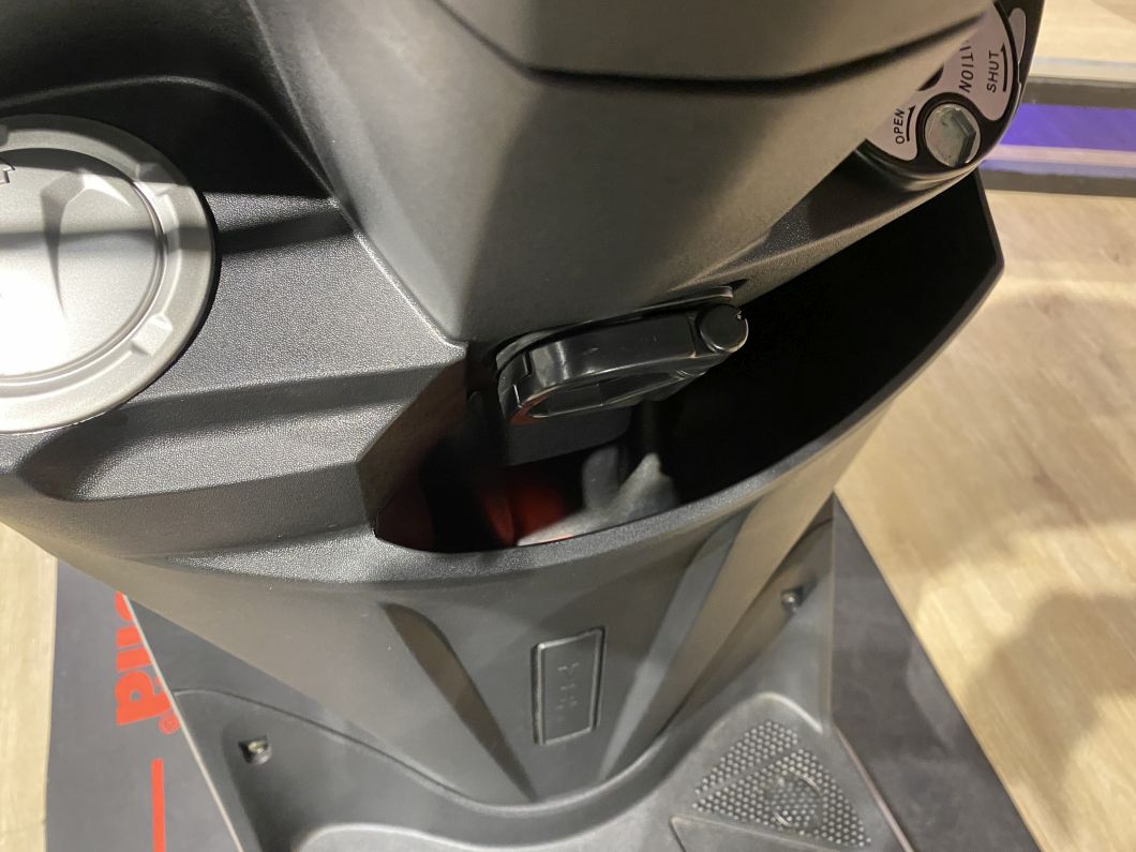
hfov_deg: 67.3
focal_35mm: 26
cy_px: 426
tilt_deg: -53.4
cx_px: 568
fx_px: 853
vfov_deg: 53.1
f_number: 1.8
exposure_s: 1/50
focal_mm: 4.25
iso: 500
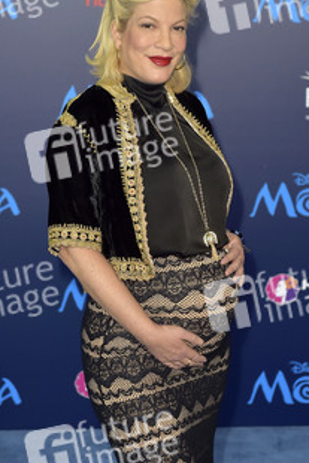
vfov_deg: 25.3
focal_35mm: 80
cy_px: 223
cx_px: 146
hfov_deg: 17.1
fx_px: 1029
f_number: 4.5
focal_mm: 62
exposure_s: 1/320
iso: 400
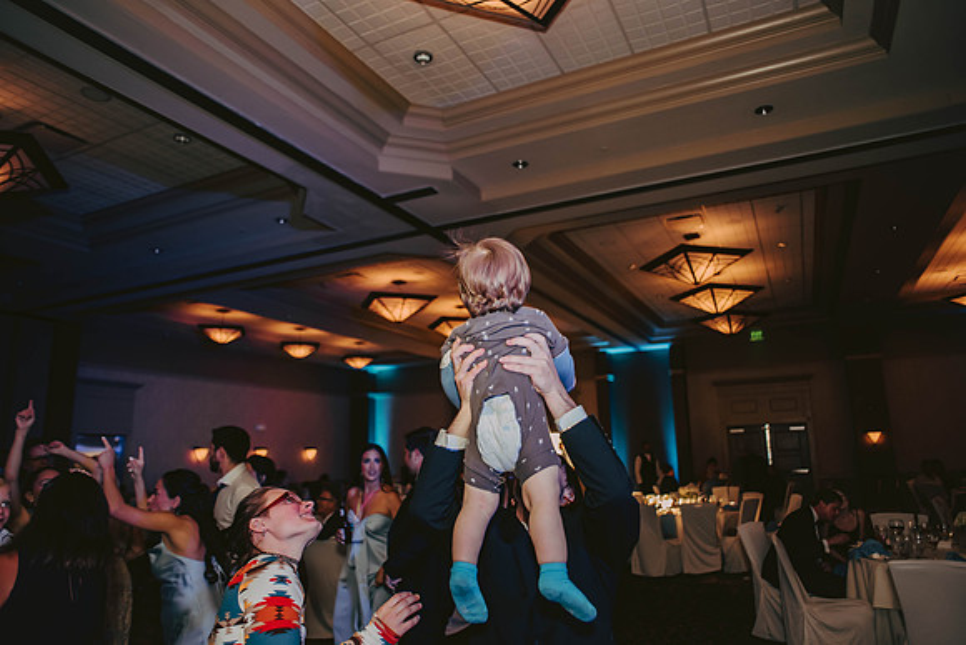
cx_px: 483
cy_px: 322
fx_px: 644
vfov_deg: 53.2
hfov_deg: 73.7
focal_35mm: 24
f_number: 2.8
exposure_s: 1/100
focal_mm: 24
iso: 800
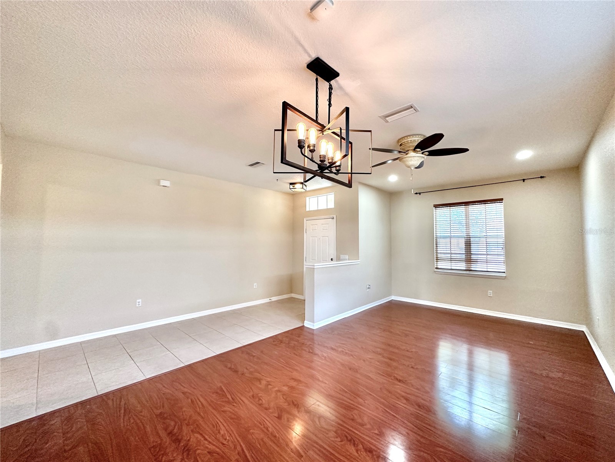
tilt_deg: +2.4
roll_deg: -0.3
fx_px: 249
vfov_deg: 85.7
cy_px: 231
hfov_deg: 102.1
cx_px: 308
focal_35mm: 14
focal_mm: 2.22
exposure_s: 1/120
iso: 250
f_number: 2.2
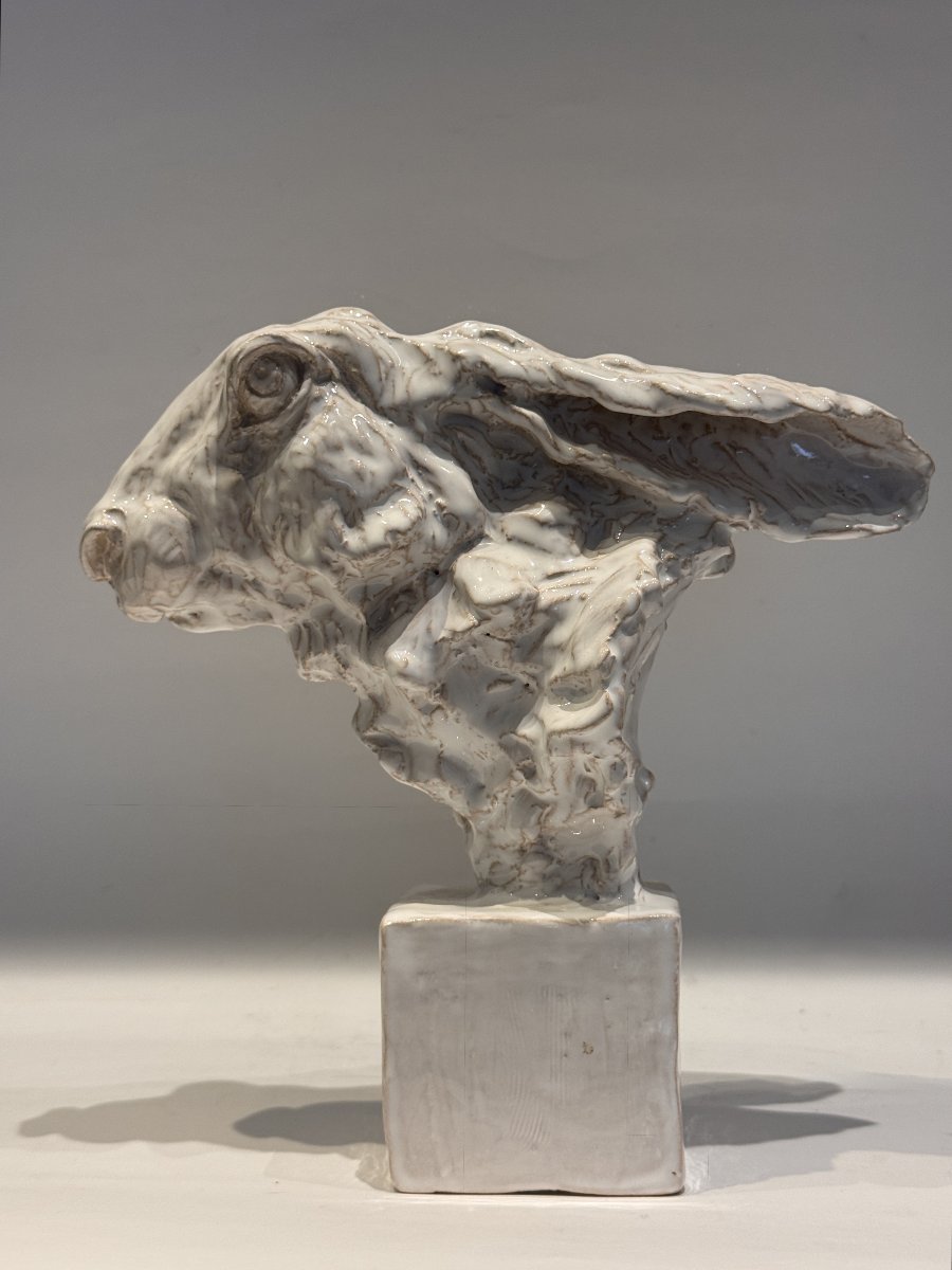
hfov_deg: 30.3
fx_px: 1760
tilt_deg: +0.4
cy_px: 635
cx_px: 476
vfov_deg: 39.7
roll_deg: +0.3
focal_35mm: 48
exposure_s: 1/50
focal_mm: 6.76
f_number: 1.78
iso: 80
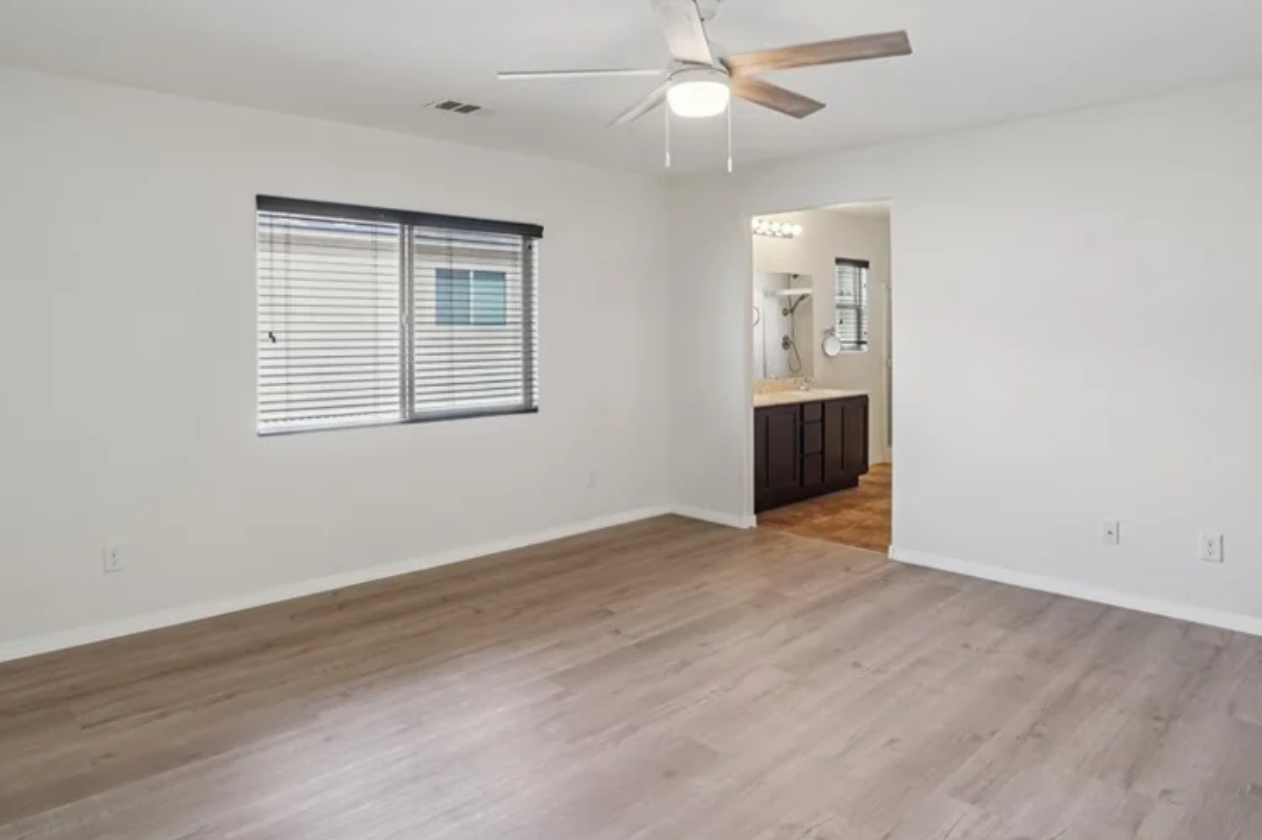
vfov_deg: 56.8
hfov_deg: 78.4
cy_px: 342
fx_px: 771
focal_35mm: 22
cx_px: 567
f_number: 8
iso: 400
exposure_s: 1/30
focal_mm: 16
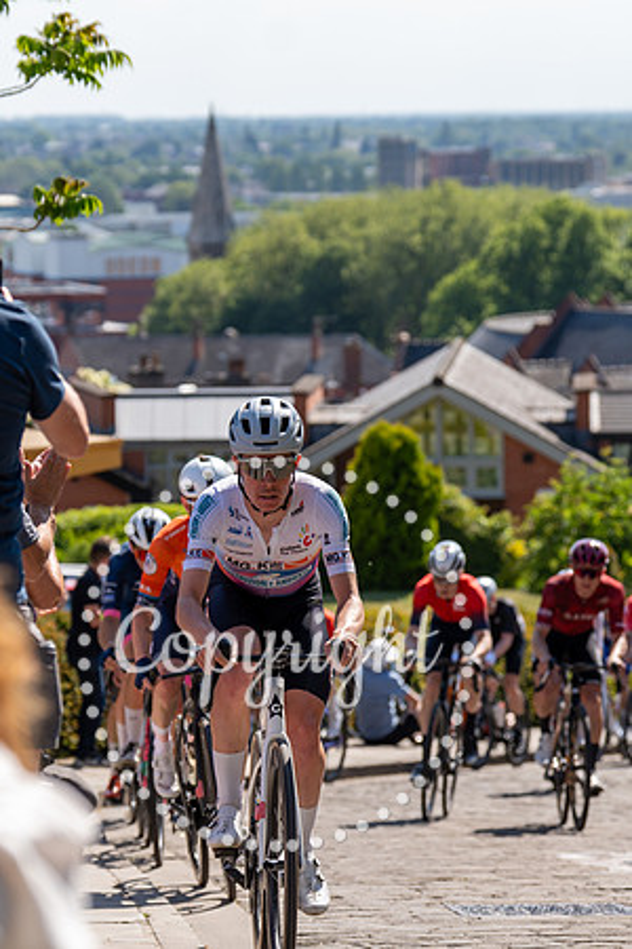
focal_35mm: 137
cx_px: 258
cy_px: 473
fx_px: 3605
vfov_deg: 15.0
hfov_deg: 10.0
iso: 100
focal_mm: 91
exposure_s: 1/1000
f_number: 3.5
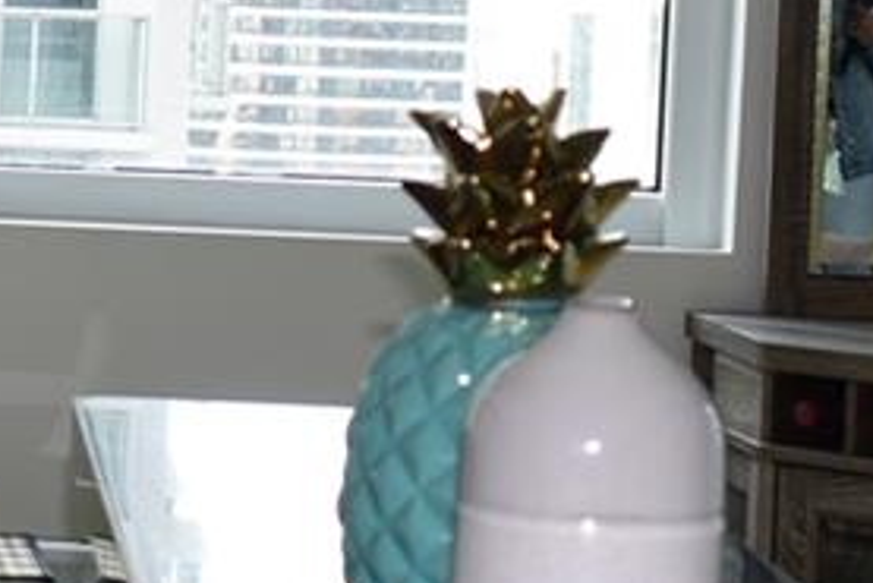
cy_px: 189
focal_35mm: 156
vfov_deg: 8.8
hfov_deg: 12.6
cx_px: -353
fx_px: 3785
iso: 100
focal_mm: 18
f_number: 4.5
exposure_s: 1/60
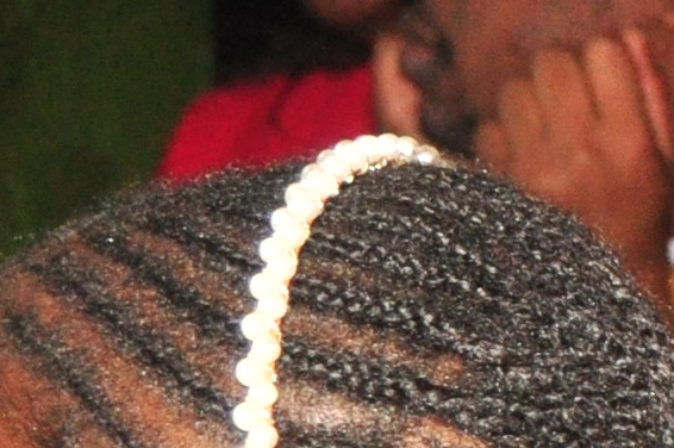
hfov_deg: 5.7
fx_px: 6377
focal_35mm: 341
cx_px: 1939
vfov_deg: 4.0
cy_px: 897
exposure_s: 1/100
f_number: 4.5
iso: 800
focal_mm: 30
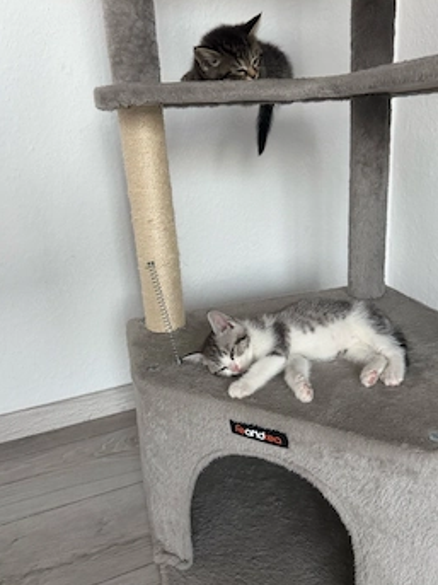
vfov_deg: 63.5
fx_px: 473
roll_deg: +2.5
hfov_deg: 49.6
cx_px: 247
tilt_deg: -17.3
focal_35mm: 28
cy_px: 290
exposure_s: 1/72
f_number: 1.78
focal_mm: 6.76
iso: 200
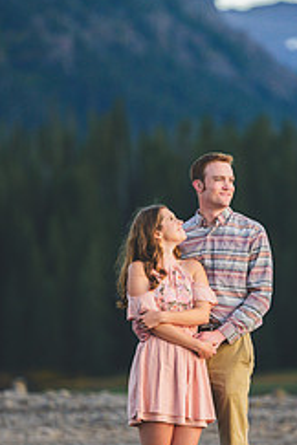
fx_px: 4578
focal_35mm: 370
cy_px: 269
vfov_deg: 5.6
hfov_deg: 3.7
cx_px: 200
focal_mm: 200
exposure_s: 1/500
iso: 500
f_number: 2.8
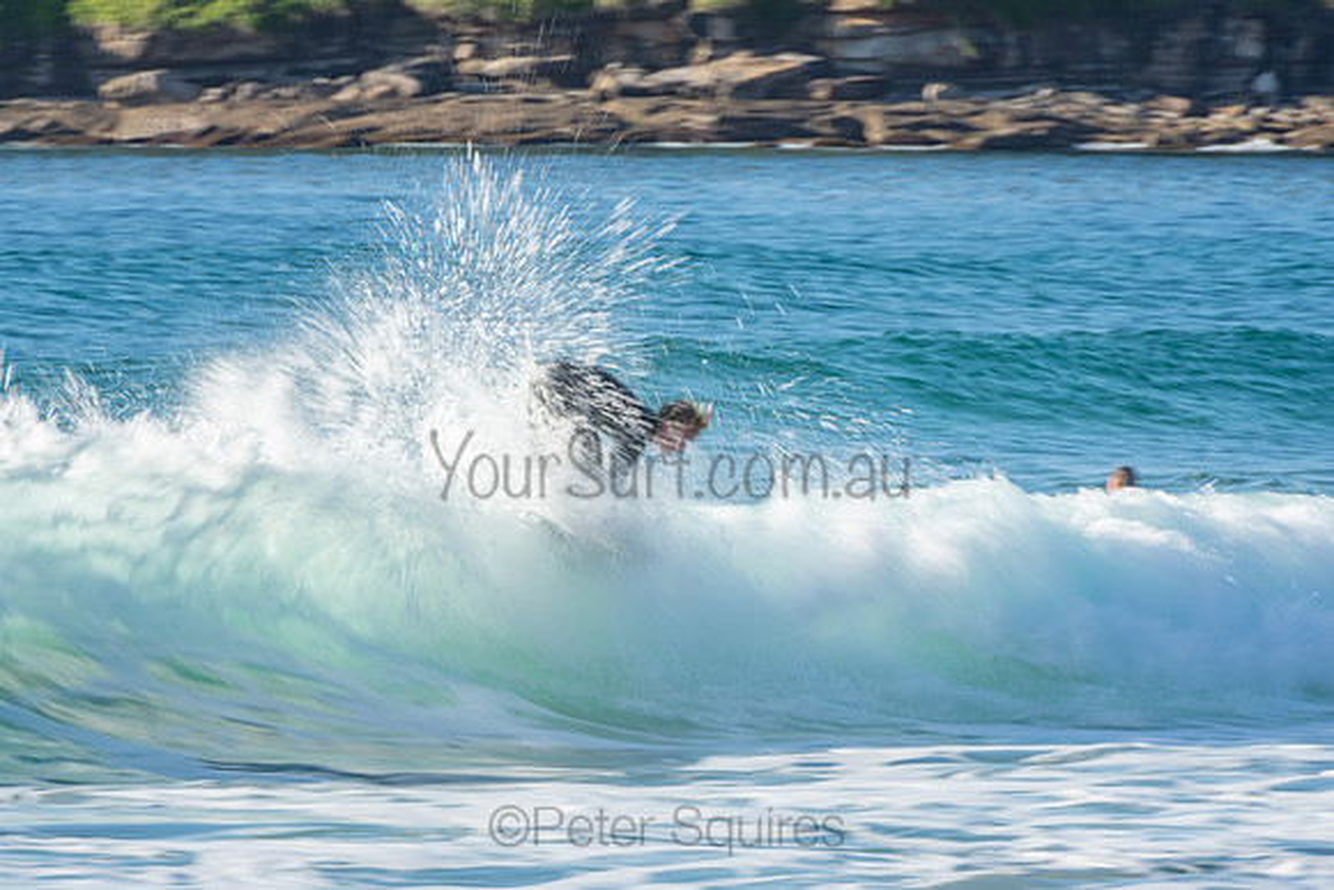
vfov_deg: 2.3
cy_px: 445
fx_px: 22237
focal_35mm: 600
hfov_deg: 3.4
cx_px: 667
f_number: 20
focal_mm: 400
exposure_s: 1/30
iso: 100
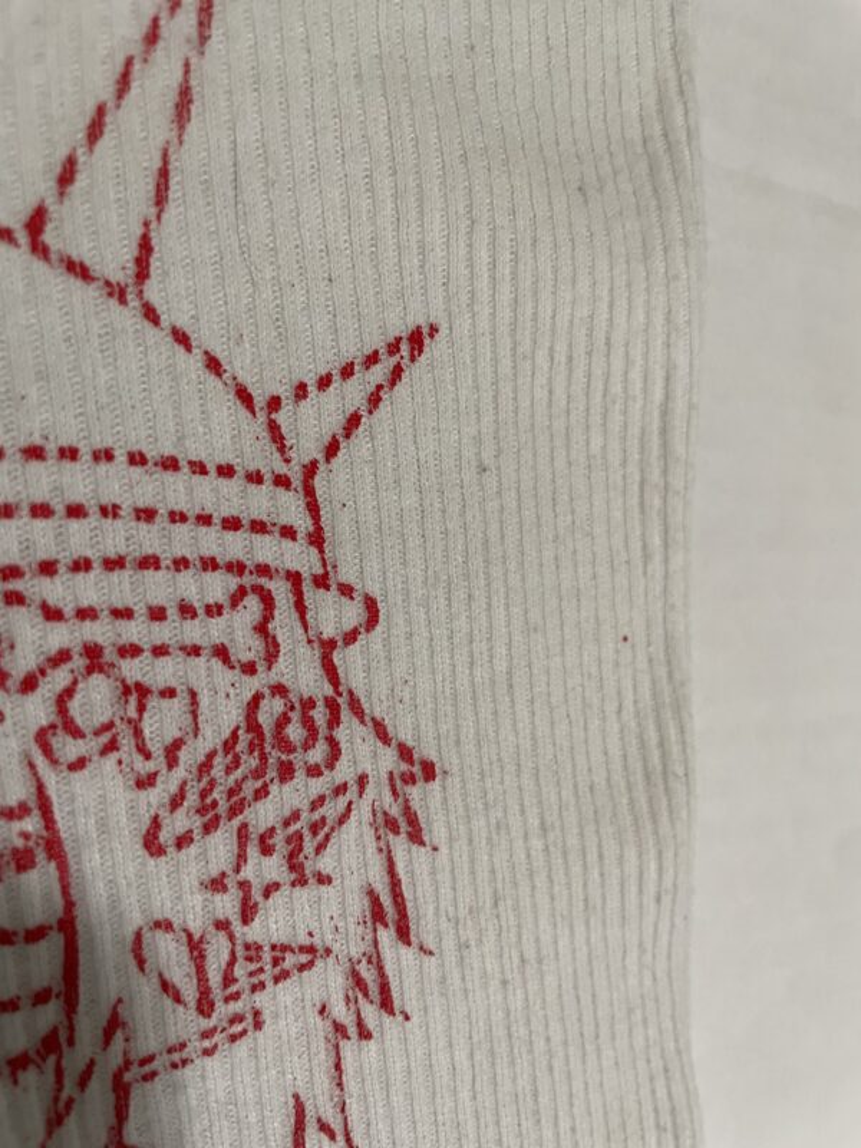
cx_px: 430
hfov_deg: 53.1
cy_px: 574
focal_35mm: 26
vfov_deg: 67.3
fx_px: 862
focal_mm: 4.2
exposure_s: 1/60
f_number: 1.6
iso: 125
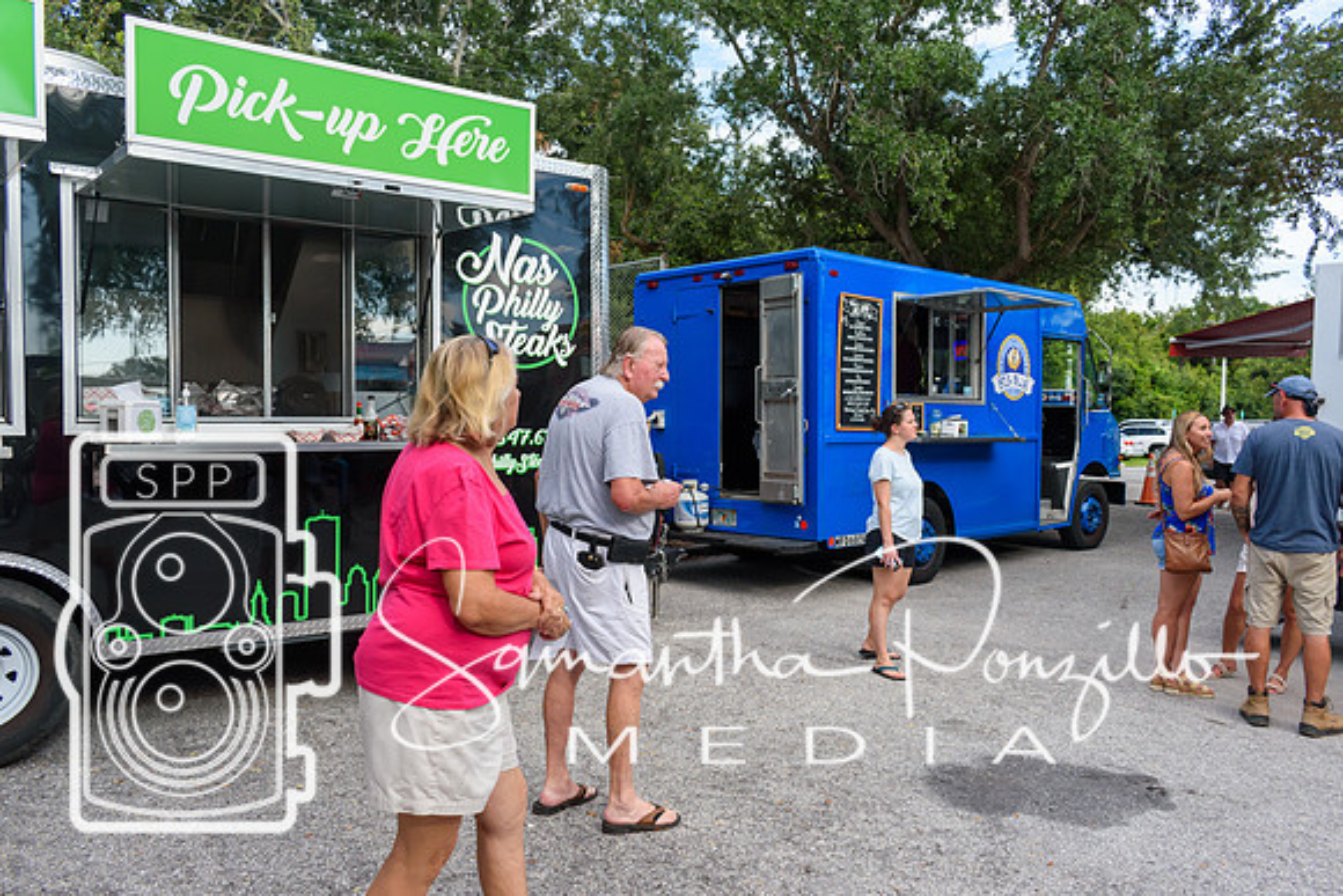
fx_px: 1024
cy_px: 448
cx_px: 672
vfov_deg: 47.2
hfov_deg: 66.5
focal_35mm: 27
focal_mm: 18
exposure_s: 1/250
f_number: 8
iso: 280
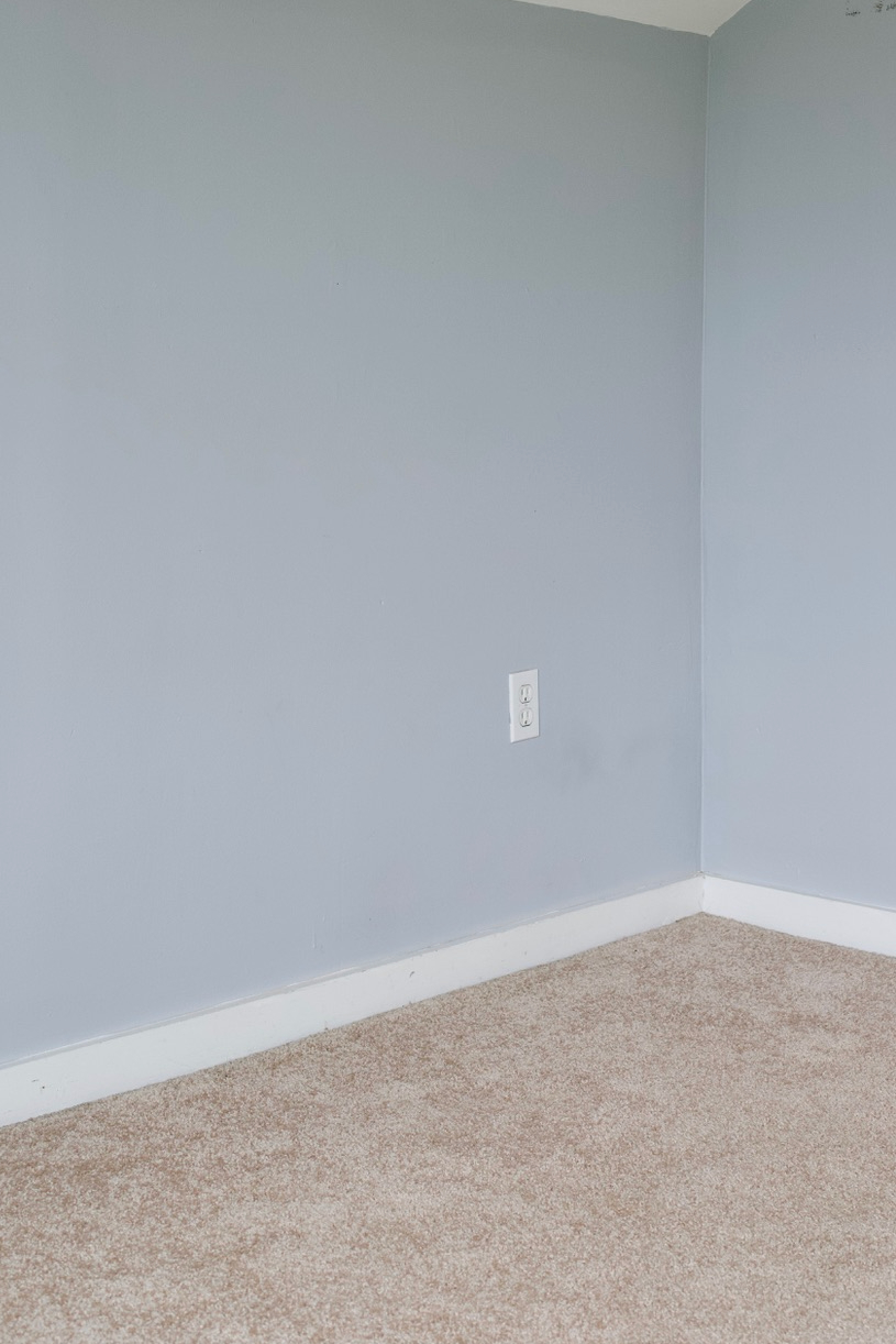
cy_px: 414
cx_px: 651
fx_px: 2463
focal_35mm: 66
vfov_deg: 30.2
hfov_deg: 20.5
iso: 800
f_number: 3.5
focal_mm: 35
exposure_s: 1/25
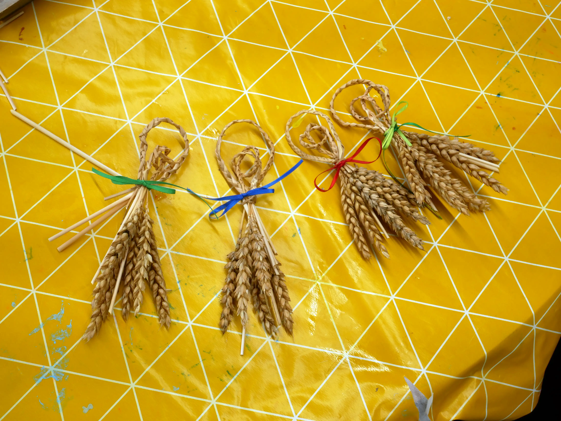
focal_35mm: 40
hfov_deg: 46.8
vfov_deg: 36.0
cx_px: 280
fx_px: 649
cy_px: 210
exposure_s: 1/60
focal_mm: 20
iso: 320
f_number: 4.6
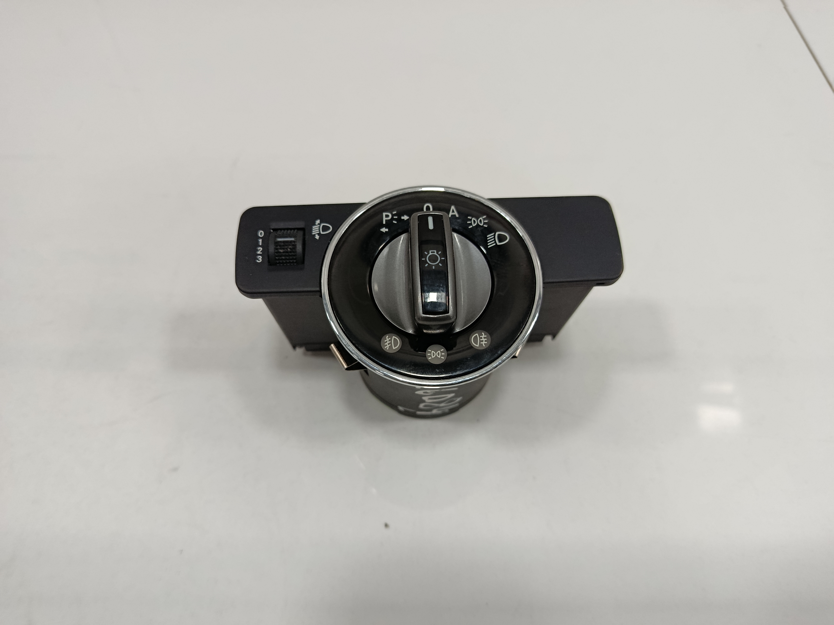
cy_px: 312
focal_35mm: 24
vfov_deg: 56.8
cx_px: 417
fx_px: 578
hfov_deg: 71.6
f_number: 1.7
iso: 890
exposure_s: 1/100
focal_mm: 5.24
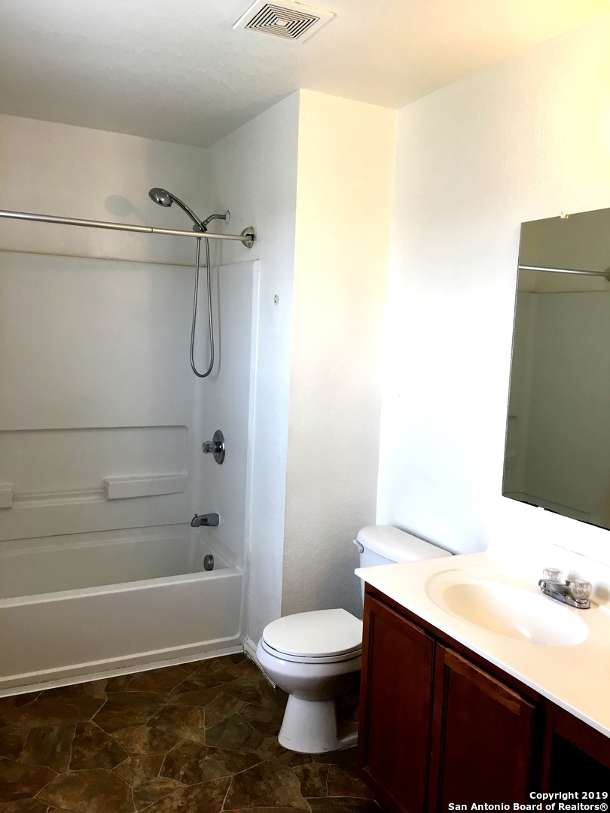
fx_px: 681
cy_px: 406
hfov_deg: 48.2
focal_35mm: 29
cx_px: 305
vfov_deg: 61.7
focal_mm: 4.15
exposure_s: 1/40
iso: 25
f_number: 2.2
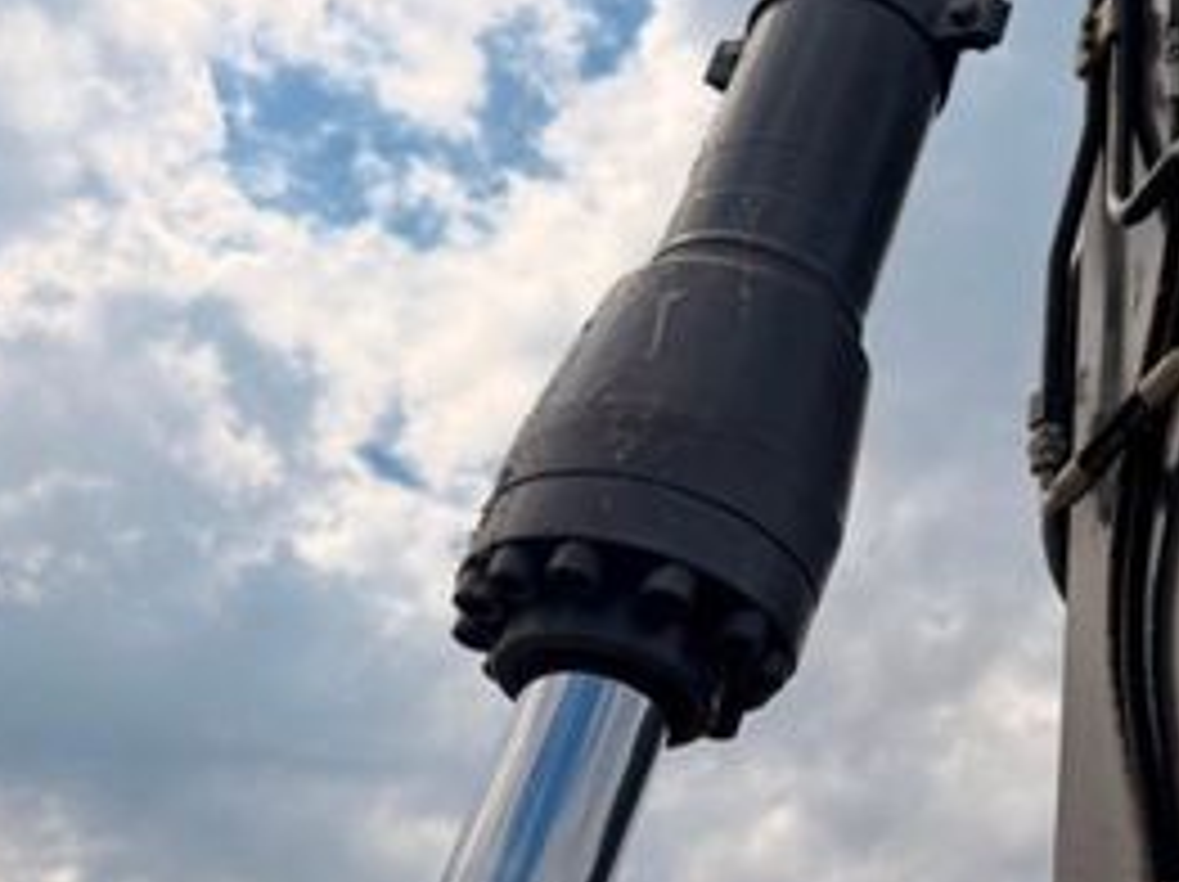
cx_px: 1246
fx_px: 1872
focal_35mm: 55
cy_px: 418
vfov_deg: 26.5
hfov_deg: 31.6
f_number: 1.78
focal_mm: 6.76
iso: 125
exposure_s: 1/10309
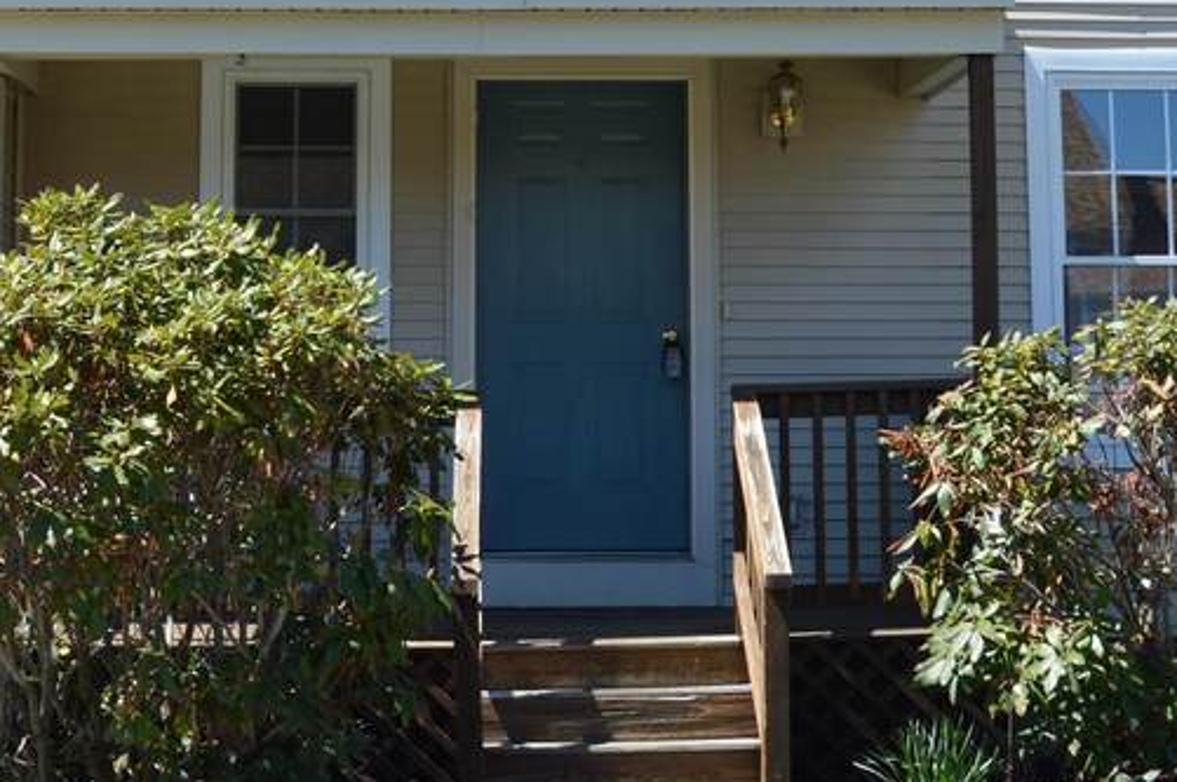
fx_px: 3005
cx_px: 564
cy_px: -29
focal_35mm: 92
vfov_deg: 14.6
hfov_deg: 22.2
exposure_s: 1/160
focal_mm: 24
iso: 100
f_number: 6.3
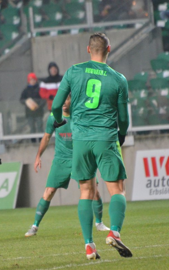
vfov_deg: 3.2
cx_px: -1
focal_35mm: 647
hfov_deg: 2.0
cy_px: 135
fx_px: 4768
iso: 3200
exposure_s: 1/250
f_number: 5.6
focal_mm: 280
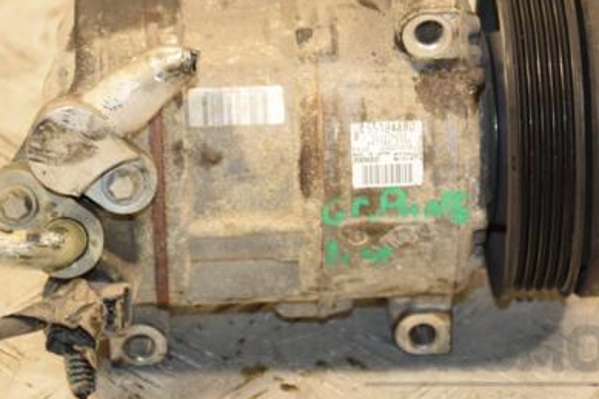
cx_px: 331
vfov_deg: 7.4
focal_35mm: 185
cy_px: 143
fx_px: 3077
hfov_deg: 11.1
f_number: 5.3
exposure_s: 1/100
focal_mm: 80
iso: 800
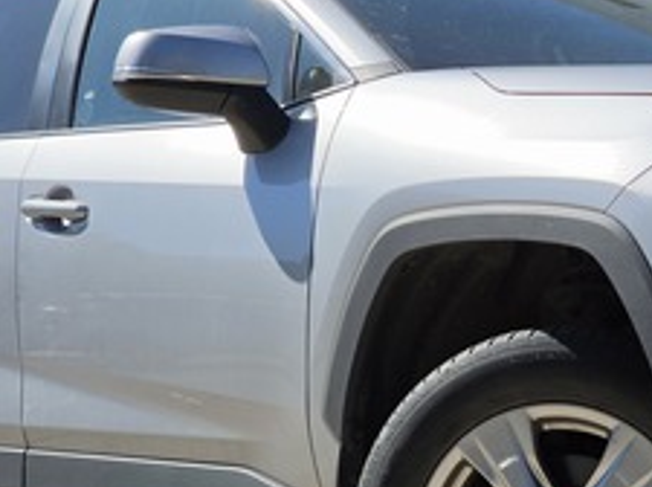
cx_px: 513
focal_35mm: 129
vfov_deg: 11.4
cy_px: 338
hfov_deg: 15.2
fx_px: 2426
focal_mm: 7
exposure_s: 1/1925
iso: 25
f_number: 2.4
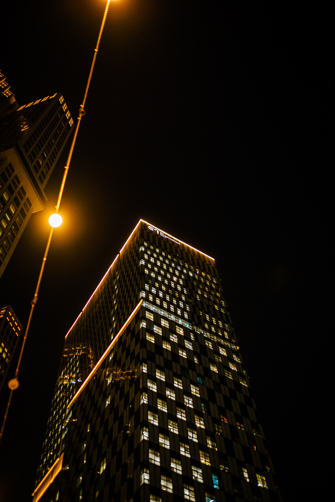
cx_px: 168
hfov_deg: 37.9
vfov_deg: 54.4
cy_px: 251
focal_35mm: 35
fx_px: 488
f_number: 1.4
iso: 640
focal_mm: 23
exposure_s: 1/100
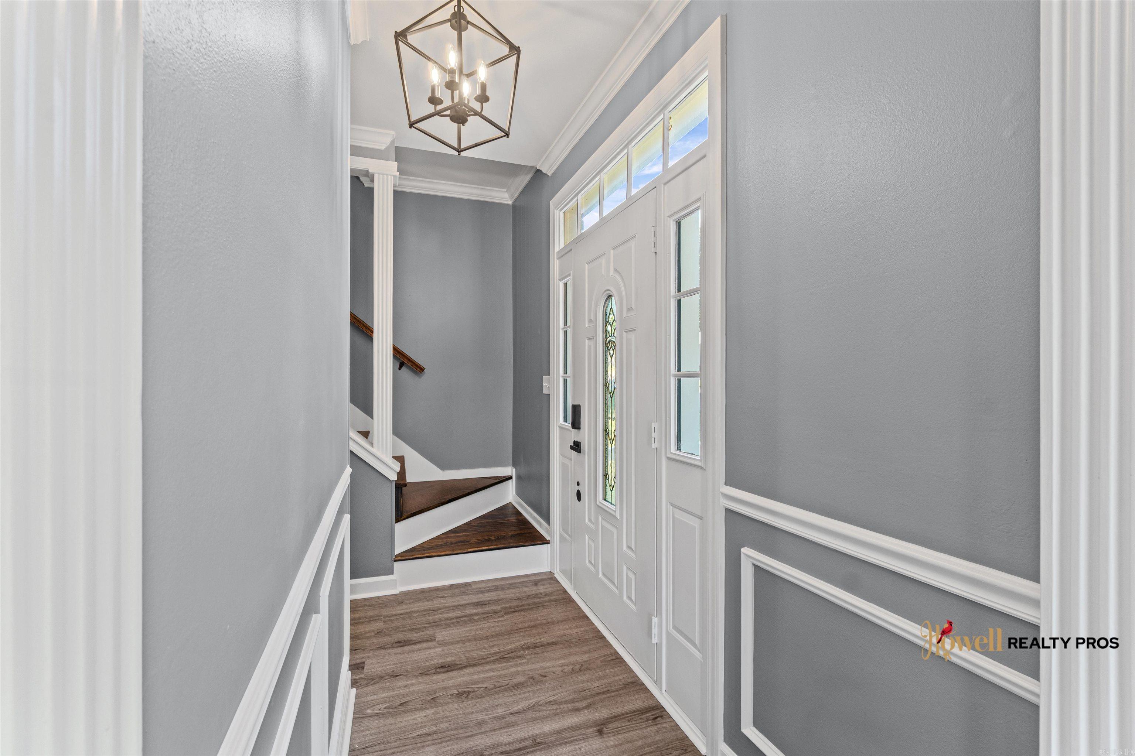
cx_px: 568
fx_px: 473
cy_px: 378
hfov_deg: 100.4
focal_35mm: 15
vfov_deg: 77.3
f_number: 9
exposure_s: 1/2
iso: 250
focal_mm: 10
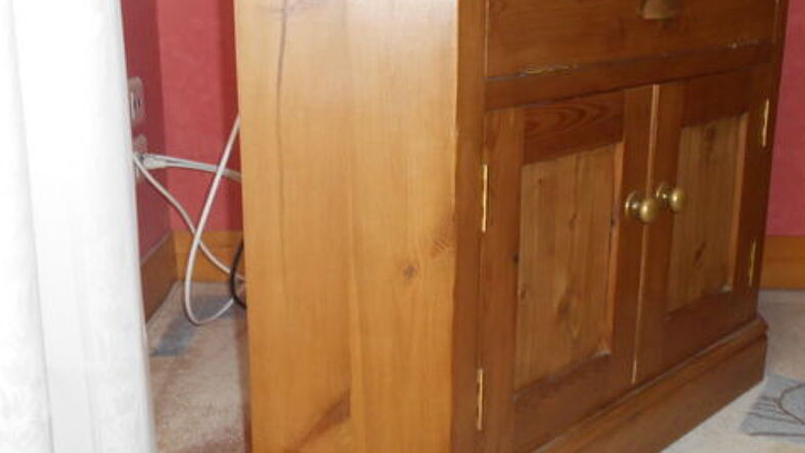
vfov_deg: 27.1
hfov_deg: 46.4
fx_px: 939
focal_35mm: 44
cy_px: 200
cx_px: 413
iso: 200
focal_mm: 5.8
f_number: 3.6
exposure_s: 1/30
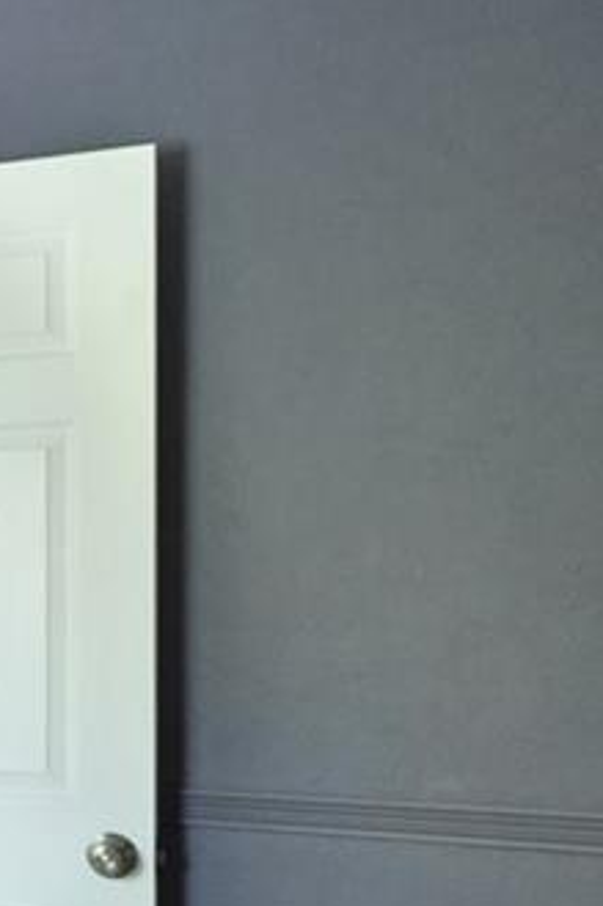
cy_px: 628
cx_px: -851
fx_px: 1836
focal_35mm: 73
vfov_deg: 27.5
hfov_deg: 13.5
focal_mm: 10
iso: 800
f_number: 8
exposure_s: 1/1.25
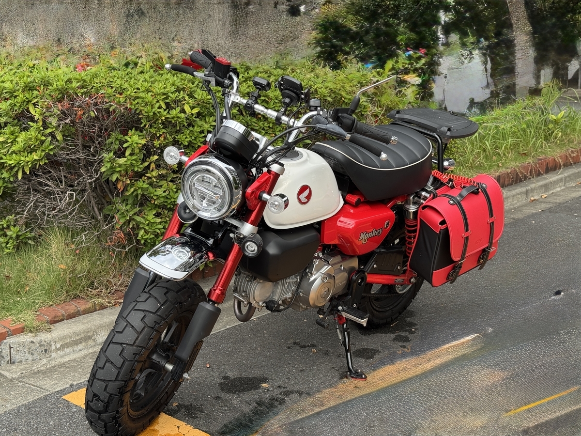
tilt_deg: -14.7
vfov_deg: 30.3
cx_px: 290
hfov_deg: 39.7
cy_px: 218
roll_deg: +1.4
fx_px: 806
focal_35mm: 48
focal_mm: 6.76
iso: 64
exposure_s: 1/900
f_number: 1.78
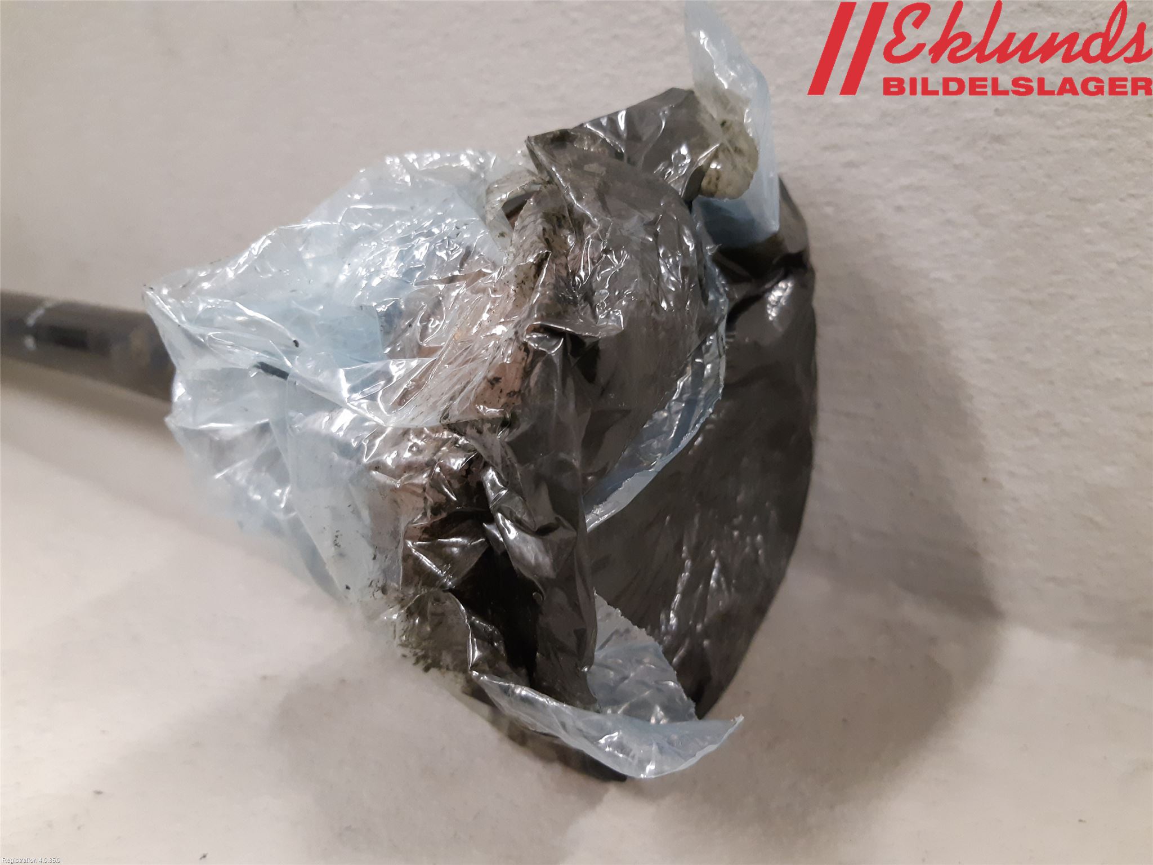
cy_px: 432
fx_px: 866
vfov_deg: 53.1
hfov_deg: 67.3
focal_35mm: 26
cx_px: 576
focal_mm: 3.93
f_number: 1.7
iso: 250
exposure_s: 1/50
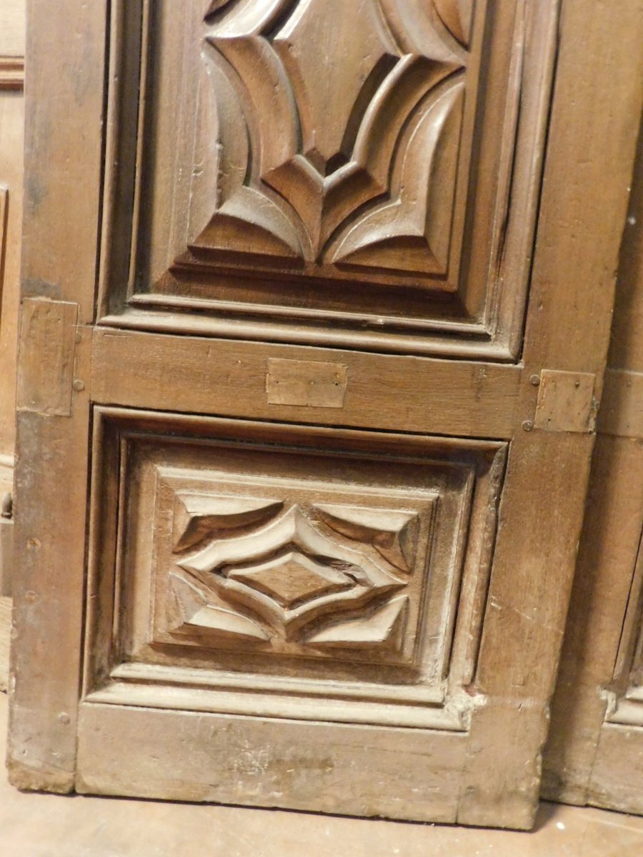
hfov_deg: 58.9
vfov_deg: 73.9
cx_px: 322
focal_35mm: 23
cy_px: 428
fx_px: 570
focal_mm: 4
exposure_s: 1/2.5
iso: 800
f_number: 3
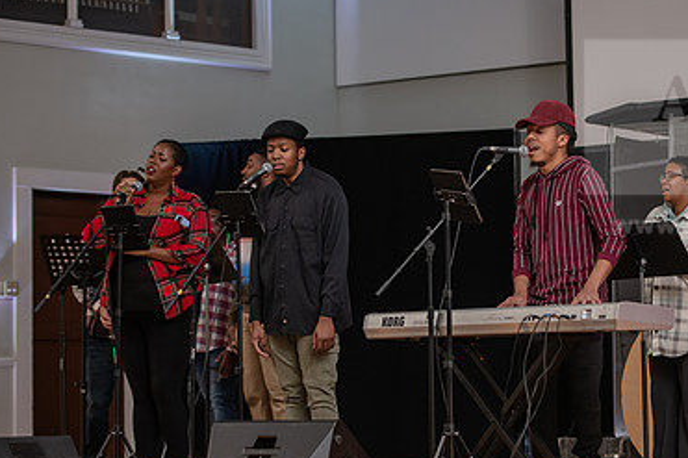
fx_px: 2541
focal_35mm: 133
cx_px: 529
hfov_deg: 15.3
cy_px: 264
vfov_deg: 10.3
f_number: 2.8
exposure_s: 1/40
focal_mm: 85
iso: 800
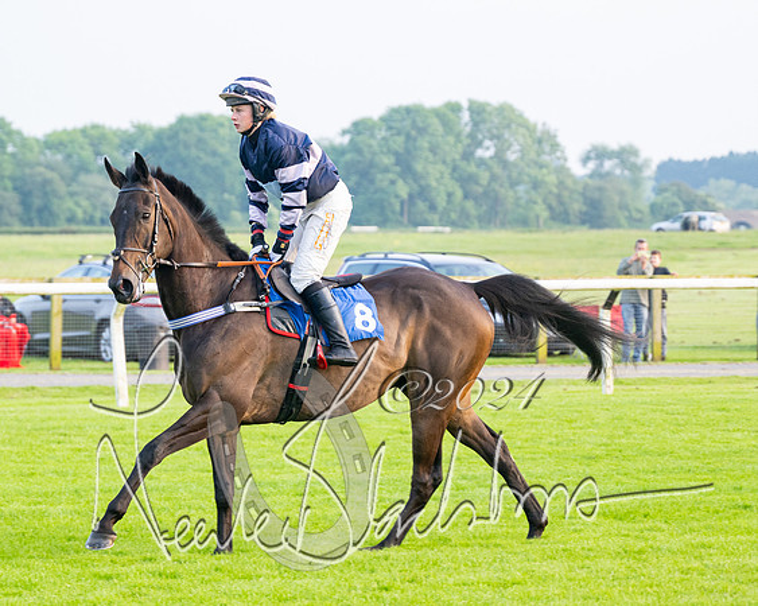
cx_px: 356
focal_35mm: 175
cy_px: 351
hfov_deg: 11.0
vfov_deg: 8.8
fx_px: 3932
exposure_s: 1/640
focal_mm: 115
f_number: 4
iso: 400
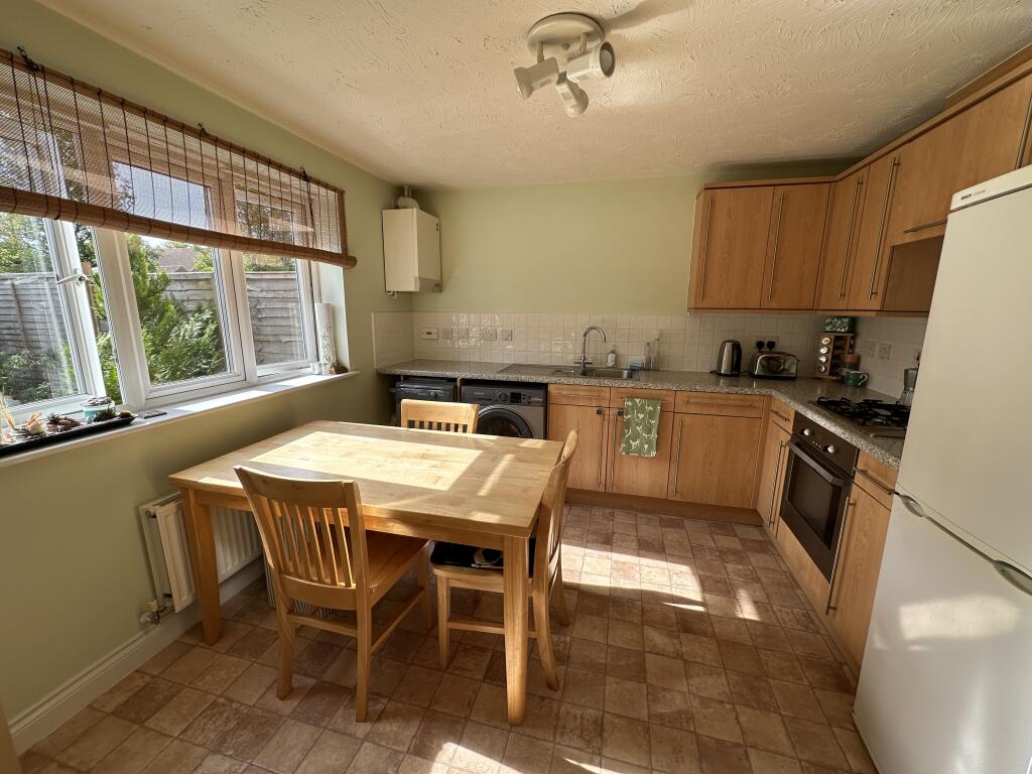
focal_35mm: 14
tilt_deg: -11.3
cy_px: 387
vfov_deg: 85.7
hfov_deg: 102.1
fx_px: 417
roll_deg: +0.2
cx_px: 516
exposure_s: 1/265
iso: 40
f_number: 2.2
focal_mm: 2.22
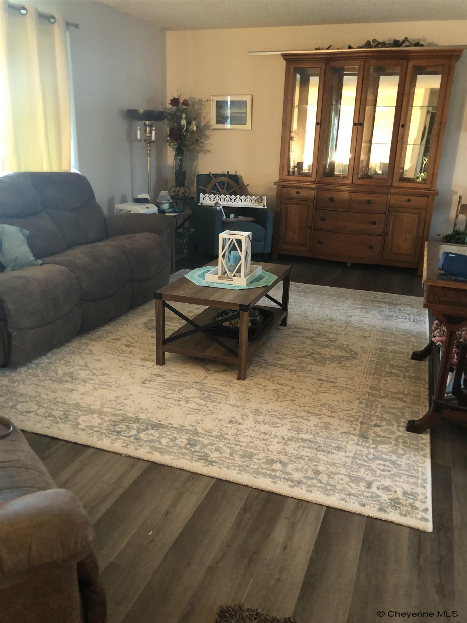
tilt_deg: -17.1
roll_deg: -1.2
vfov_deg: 63.4
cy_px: 312
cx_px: 234
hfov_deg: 49.7
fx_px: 504
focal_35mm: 28
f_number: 1.8
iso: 100
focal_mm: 3.99
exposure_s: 1/4
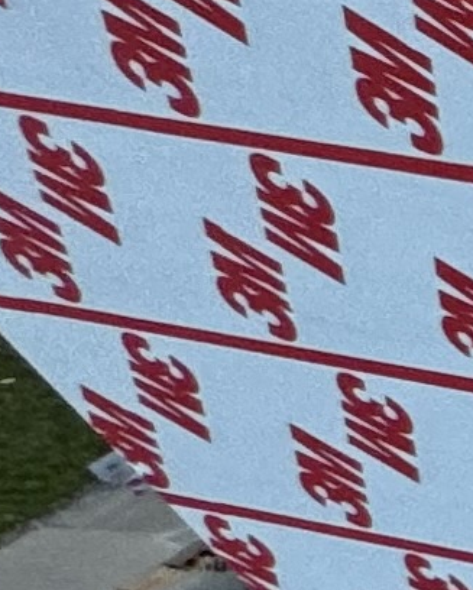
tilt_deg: -43.4
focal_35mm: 135
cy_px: 792
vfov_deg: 13.7
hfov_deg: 5.2
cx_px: 2848
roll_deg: +1.1
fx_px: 2360
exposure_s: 1/182
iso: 40
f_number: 2.2
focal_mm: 2.22
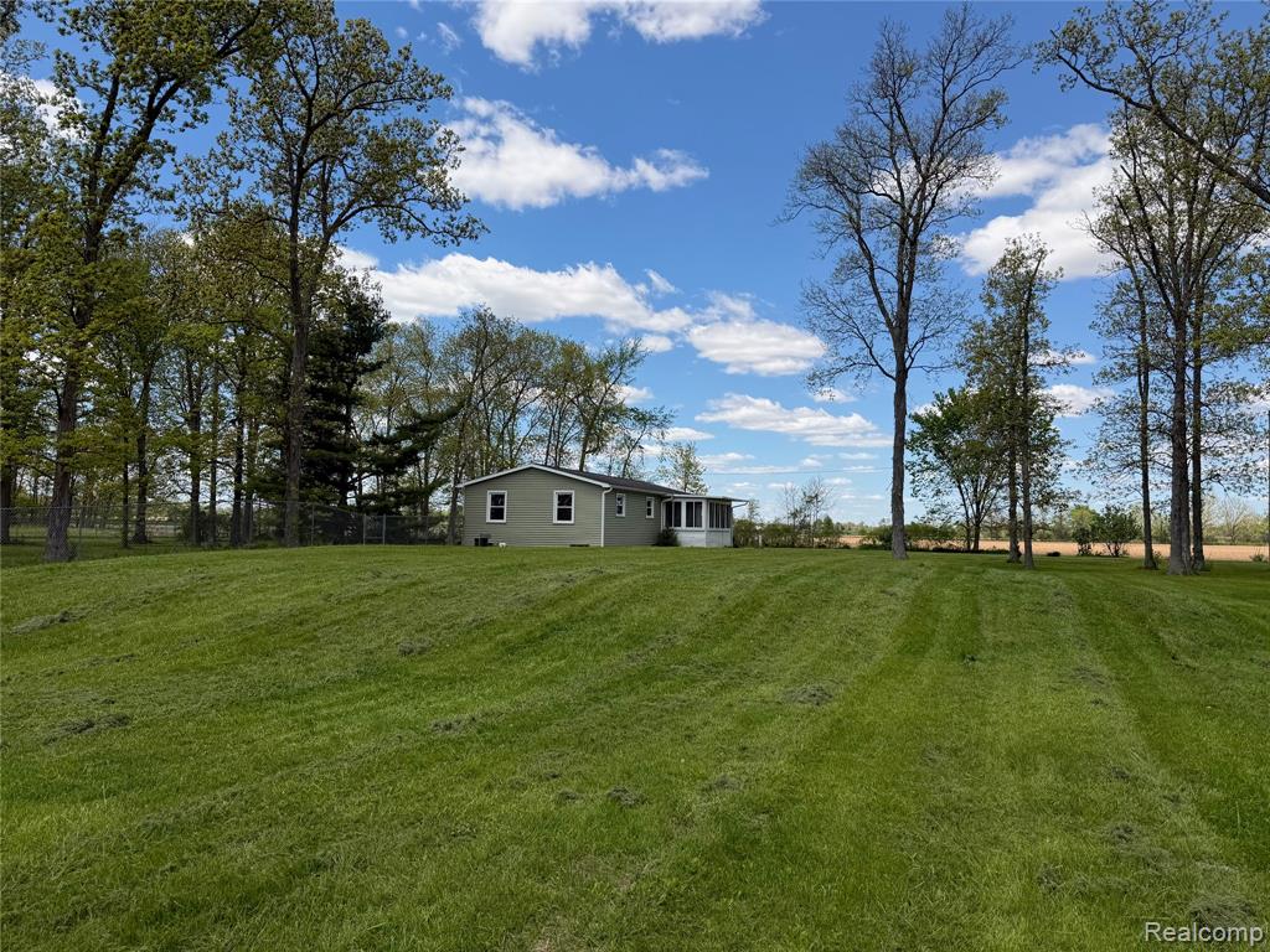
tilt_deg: +4.7
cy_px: 476
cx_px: 635
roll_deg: -0.4
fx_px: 881
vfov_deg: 56.8
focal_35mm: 24
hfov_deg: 71.6
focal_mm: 6.76
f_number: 1.78
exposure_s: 1/3759
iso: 80
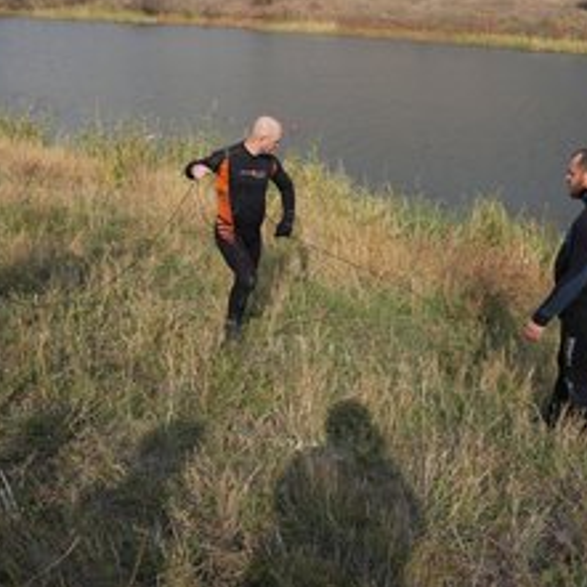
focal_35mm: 43
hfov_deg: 38.9
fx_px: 825
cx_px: 220
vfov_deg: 39.0
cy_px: 238
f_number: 4
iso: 80
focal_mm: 28
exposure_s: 1/160
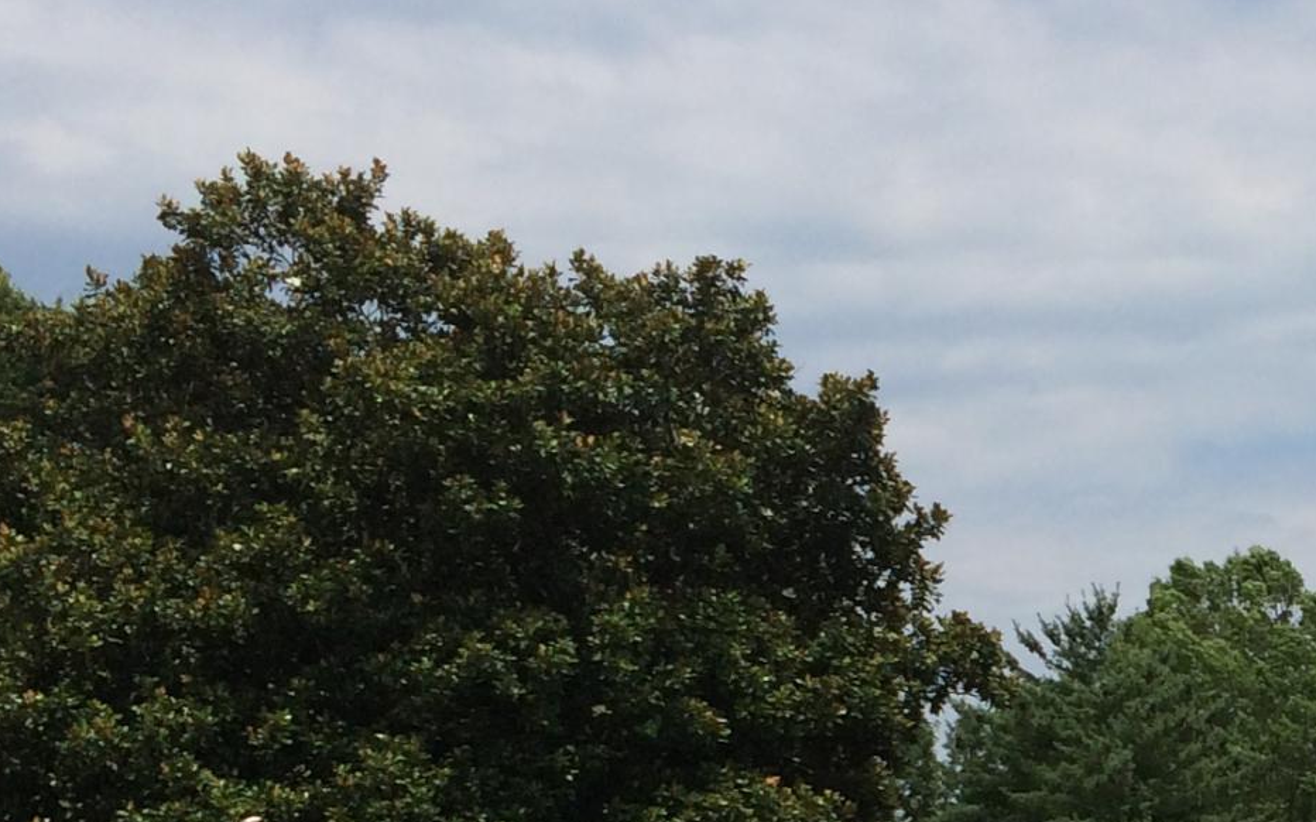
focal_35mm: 99
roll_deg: +1.7
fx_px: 3550
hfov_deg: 19.7
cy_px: 1223
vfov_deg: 12.6
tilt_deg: +0.0
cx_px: 1614
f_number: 2.2
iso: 32
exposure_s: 1/3731
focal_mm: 4.15
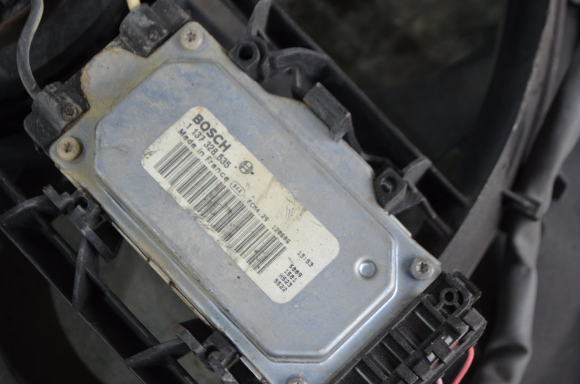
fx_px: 1326
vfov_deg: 16.5
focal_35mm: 82
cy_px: 192
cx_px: 290
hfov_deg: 24.7
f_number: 5.6
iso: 800
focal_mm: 55
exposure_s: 1/30
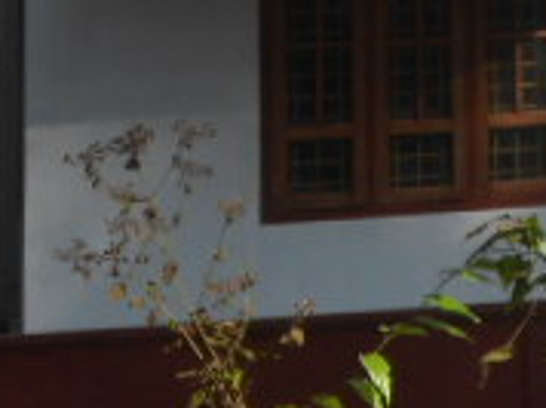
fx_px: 2442
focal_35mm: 155
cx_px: 807
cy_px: -298
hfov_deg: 12.2
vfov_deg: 9.2
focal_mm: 7.9
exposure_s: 1/400
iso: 80
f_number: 4.2
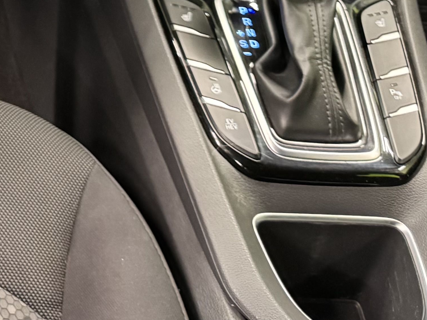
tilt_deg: -32.8
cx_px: -236
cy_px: -244
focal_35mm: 91
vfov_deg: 14.4
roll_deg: -0.2
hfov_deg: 18.7
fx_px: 1123
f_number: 1.78
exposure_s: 1/33
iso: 800
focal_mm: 6.76
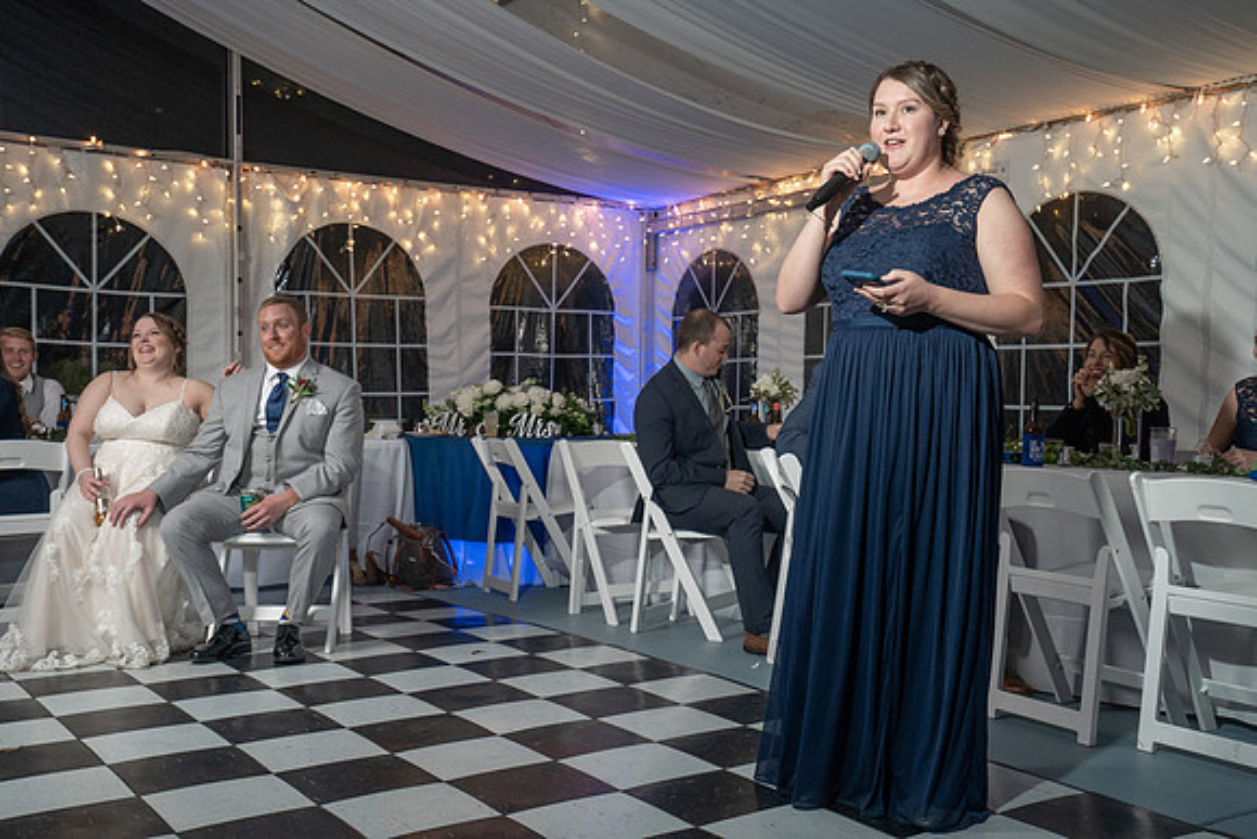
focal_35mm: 39
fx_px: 1358
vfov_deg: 34.3
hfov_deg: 49.6
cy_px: 455
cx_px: 691
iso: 2000
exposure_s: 1/250
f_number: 5.6
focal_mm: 35
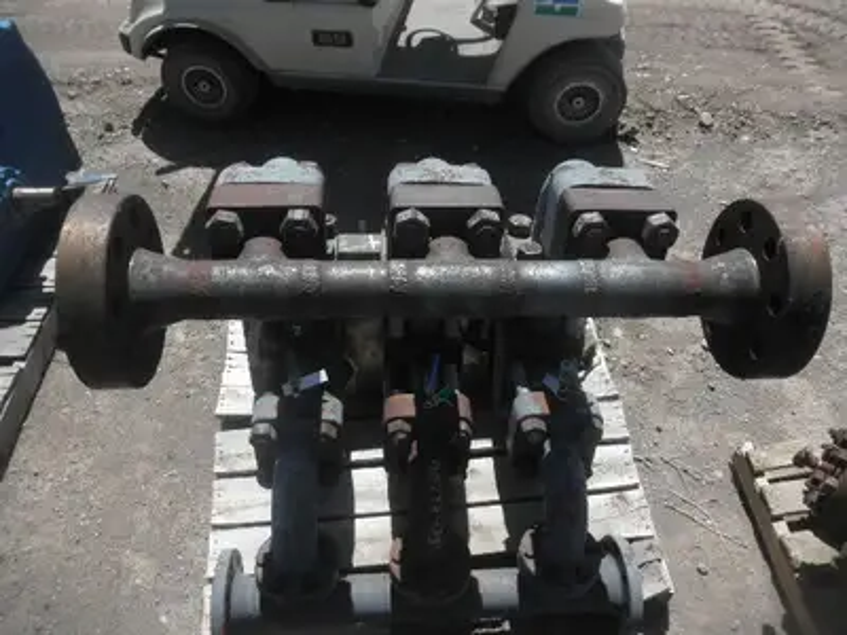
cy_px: 318
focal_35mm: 28
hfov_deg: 63.4
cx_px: 424
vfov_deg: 49.7
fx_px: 685
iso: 64
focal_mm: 5
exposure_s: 1/125
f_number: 8.5
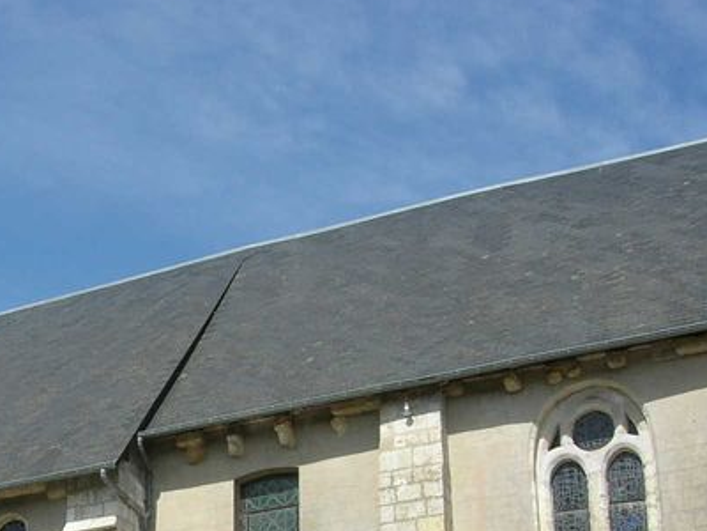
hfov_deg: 24.9
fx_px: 1552
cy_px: 503
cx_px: 62
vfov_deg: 19.0
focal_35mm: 76
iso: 64
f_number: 4.8
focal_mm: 7.8
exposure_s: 1/653
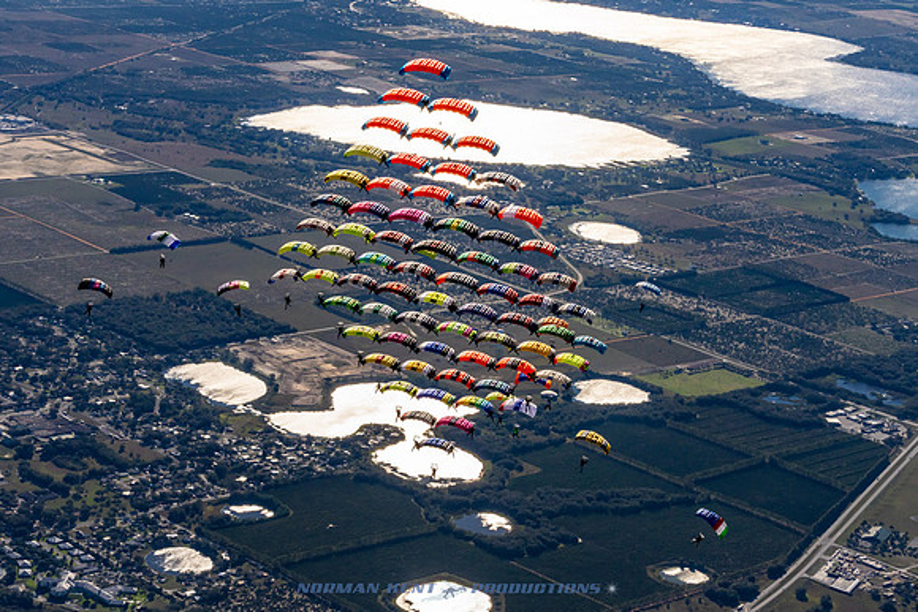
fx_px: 2164
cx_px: 475
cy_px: 288
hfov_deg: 23.9
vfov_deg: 16.1
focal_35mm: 85
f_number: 16
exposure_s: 1/2000
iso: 1250
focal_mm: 70
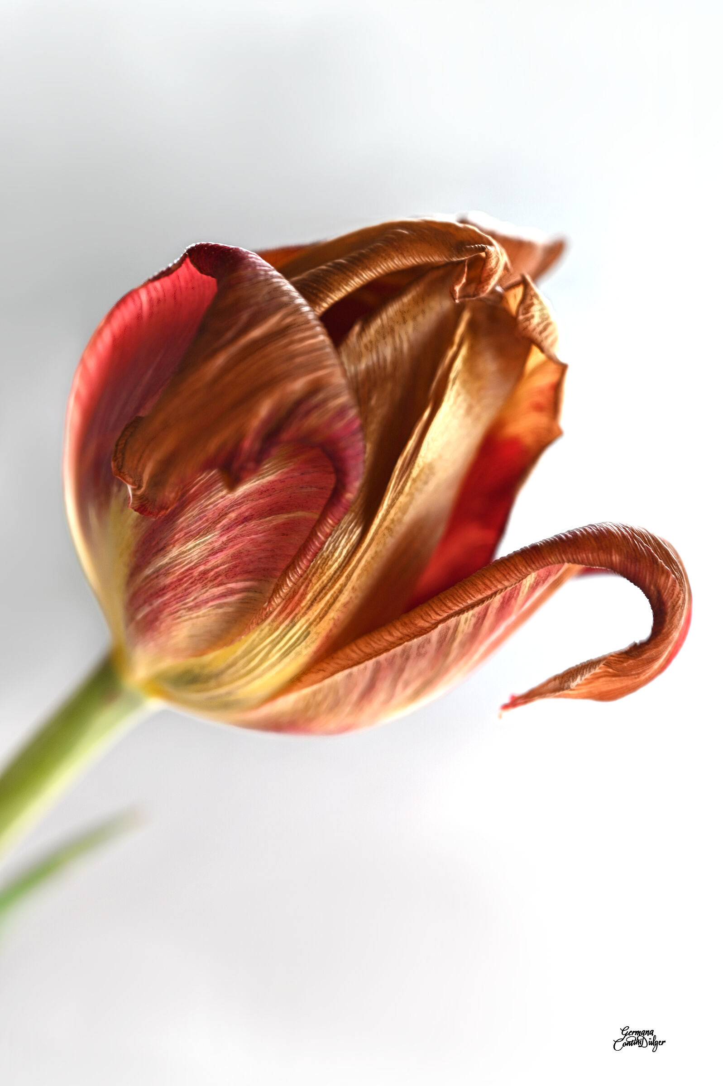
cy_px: 543
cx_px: 362
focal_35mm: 120
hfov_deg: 11.4
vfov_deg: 17.1
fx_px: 3619
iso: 100
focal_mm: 120
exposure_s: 1/10
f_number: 4
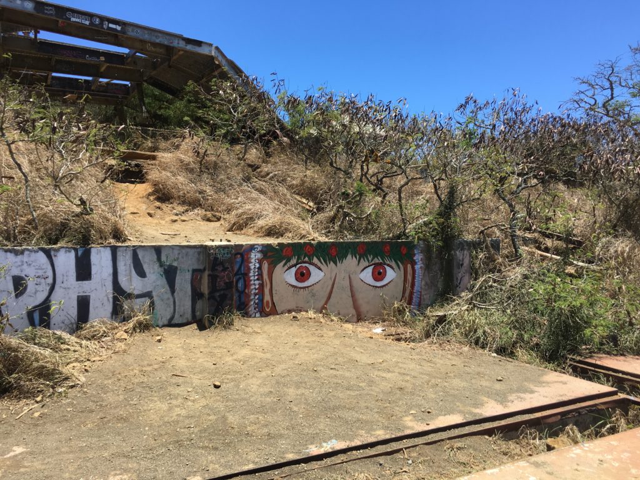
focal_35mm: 29
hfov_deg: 61.7
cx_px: 320
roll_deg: +0.0
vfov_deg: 48.2
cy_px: 240
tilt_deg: -0.7
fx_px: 536
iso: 25
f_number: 2.2
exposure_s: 1/974
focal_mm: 4.15
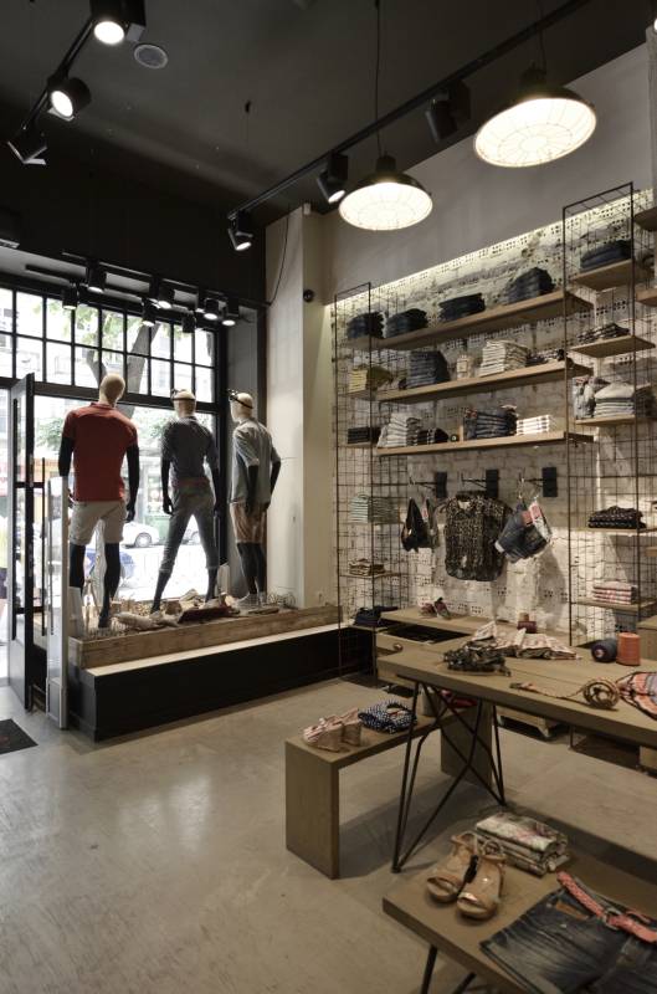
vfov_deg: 81.3
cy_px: 497
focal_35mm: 21
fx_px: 578
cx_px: 328
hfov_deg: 59.2
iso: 900
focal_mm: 14
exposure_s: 1/500
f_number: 2.8
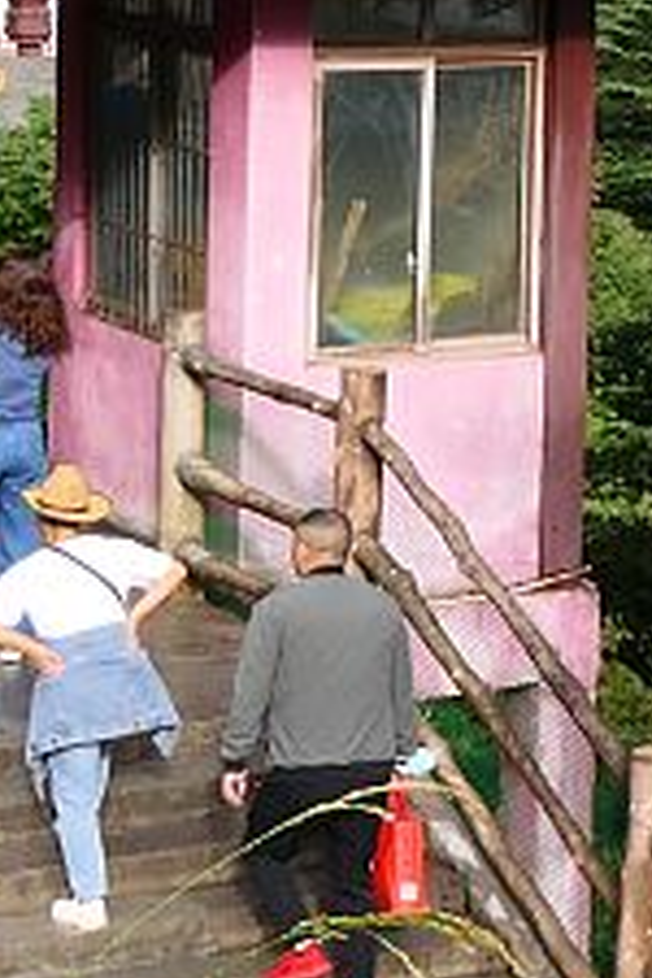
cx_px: 726
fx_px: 3477
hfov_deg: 10.6
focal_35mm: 128
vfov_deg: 15.7
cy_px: -4
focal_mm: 8.8
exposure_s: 1/80
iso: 125
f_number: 7.1
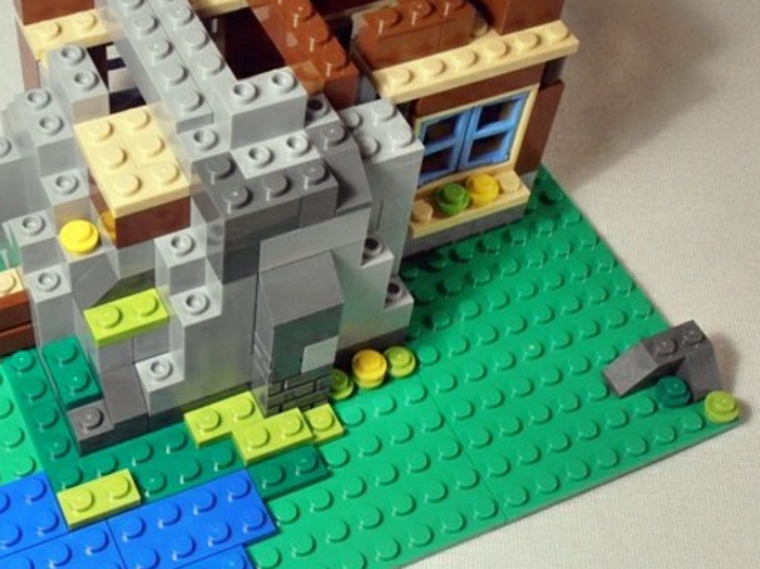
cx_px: 270
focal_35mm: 63
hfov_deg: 30.6
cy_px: 272
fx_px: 1382
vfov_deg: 23.3
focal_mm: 6.61
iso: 125
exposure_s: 1/40
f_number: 3.9
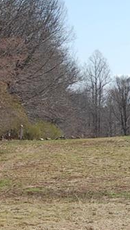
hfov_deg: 6.6
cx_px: 235
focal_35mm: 180
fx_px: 1102
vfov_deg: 12.0
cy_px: 130
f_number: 10
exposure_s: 1/400
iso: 200
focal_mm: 38
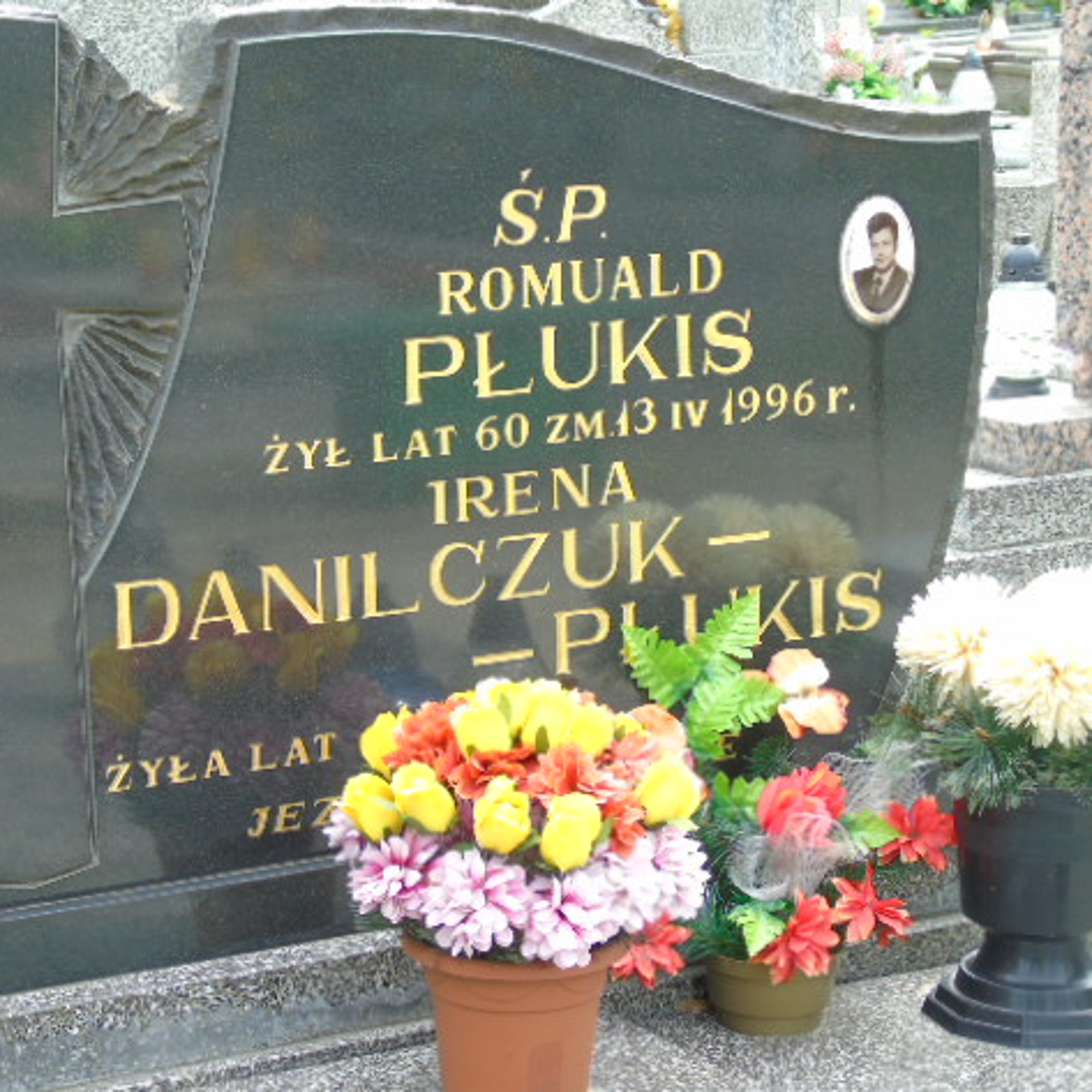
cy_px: 545
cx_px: 392
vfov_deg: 17.7
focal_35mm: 98
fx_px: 3498
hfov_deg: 17.7
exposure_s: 1/80
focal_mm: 15
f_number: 4.1
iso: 80
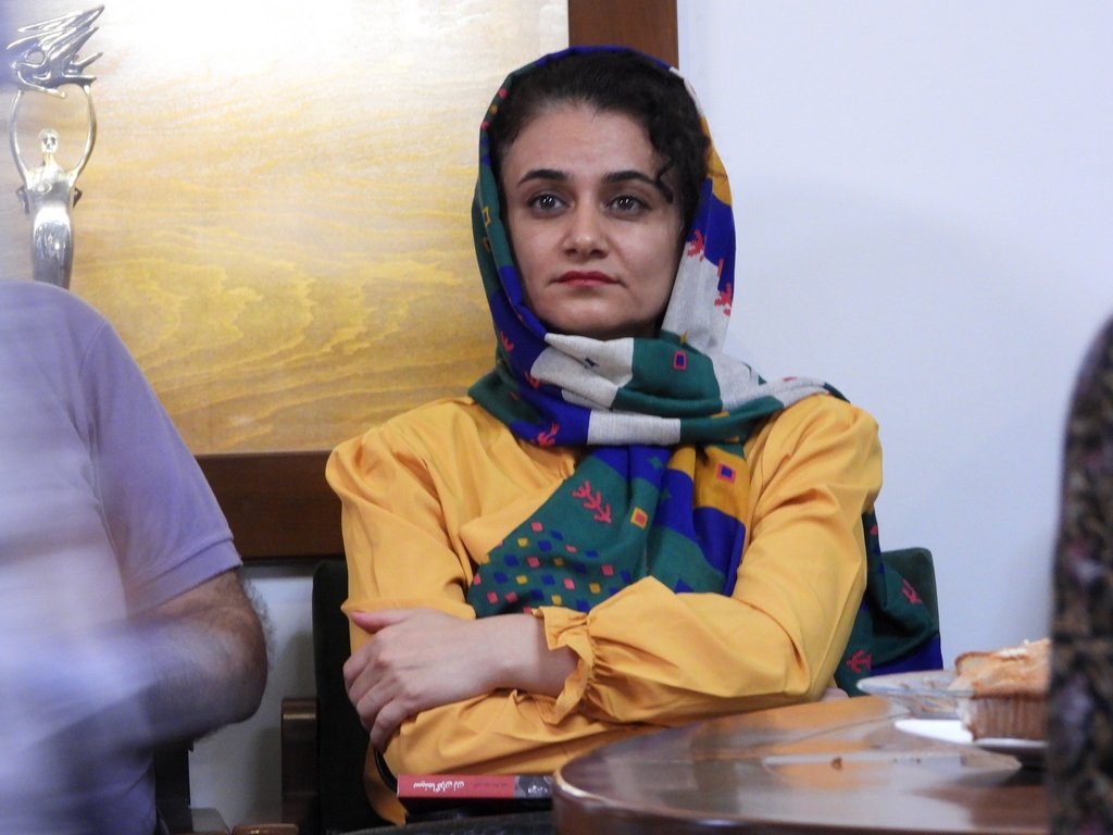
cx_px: 556
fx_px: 9646
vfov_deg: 5.0
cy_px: 418
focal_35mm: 300
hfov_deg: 6.6
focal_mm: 53.9
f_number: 4.5
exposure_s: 1/13
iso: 800
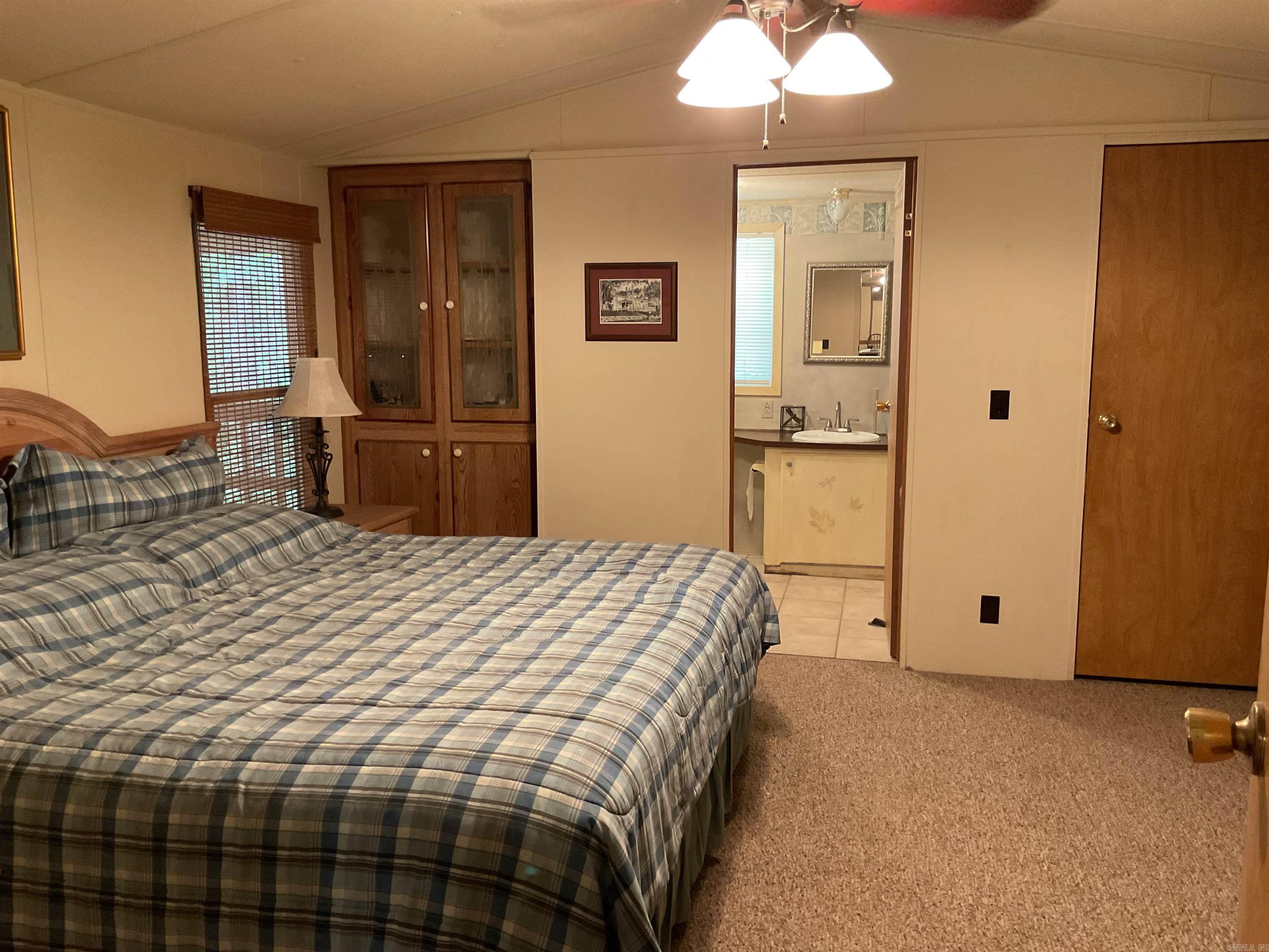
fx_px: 1063
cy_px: 476
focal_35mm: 29
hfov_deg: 61.7
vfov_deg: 48.2
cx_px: 634
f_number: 1.8
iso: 250
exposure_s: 1/60
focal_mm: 3
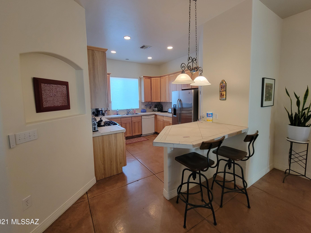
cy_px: 108
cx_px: 155
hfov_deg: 102.1
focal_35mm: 14
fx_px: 126
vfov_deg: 85.5
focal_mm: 2.2
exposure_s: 1/60
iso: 320
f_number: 2.2
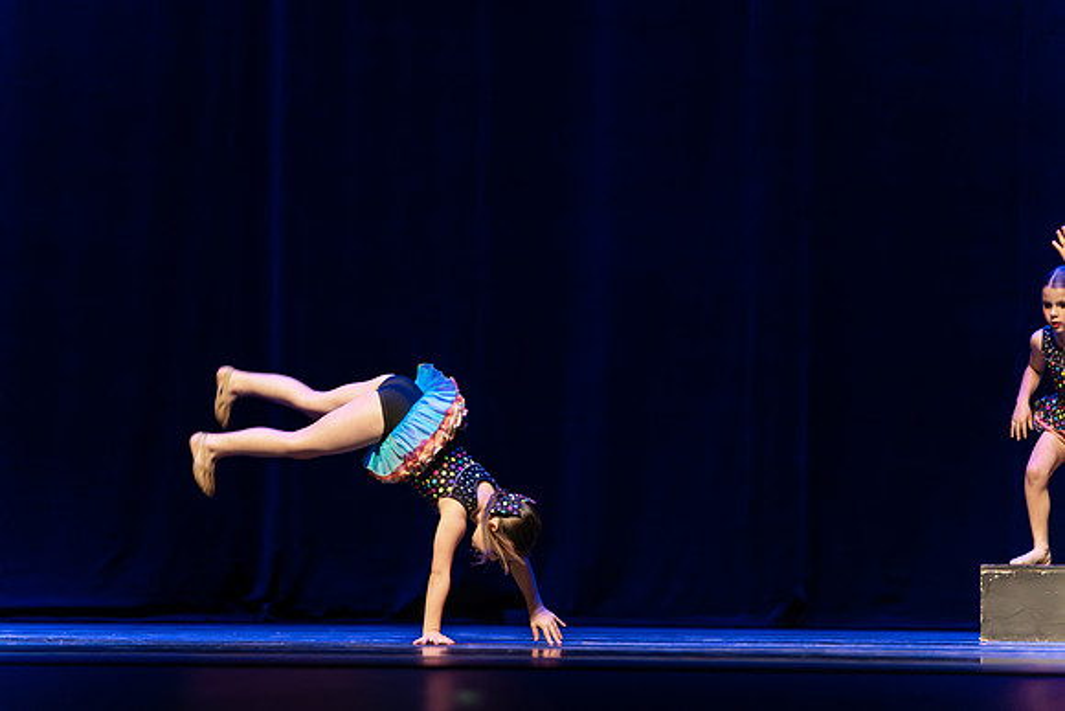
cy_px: 356
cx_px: 532
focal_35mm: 150
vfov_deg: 9.2
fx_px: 4438
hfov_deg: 13.7
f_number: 2.8
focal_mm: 150
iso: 3200
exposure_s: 1/640
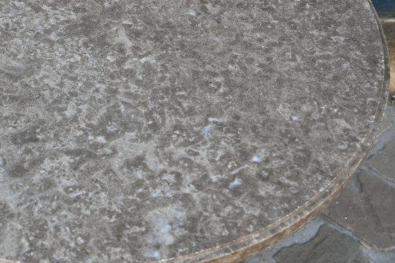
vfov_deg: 17.2
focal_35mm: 79
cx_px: 45
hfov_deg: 25.0
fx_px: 867
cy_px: 119
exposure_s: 1/250
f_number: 4
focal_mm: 25
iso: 200
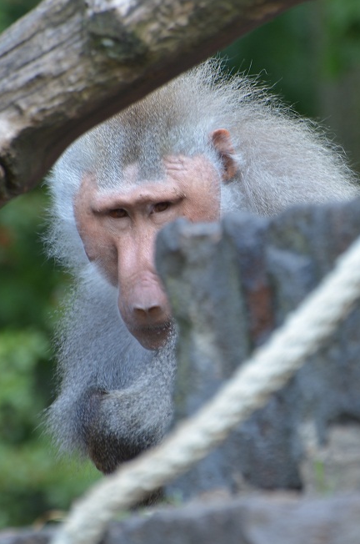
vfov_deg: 3.8
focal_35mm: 542
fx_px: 8164
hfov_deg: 2.5
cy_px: 199
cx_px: 226
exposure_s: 1/13
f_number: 5.3
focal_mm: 230
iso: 100
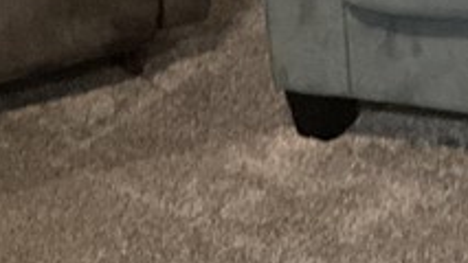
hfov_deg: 13.6
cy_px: -519
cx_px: 624
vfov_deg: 7.1
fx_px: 1887
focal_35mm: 152
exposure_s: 1/30
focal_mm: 3
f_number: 1.8
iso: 400
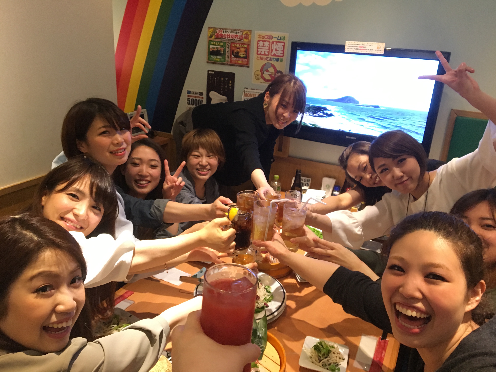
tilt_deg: -18.8
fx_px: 416
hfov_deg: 61.7
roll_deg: -4.5
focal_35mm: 29
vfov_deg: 48.2
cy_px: 186
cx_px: 248
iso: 200
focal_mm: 4.15
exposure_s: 1/24
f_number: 2.2
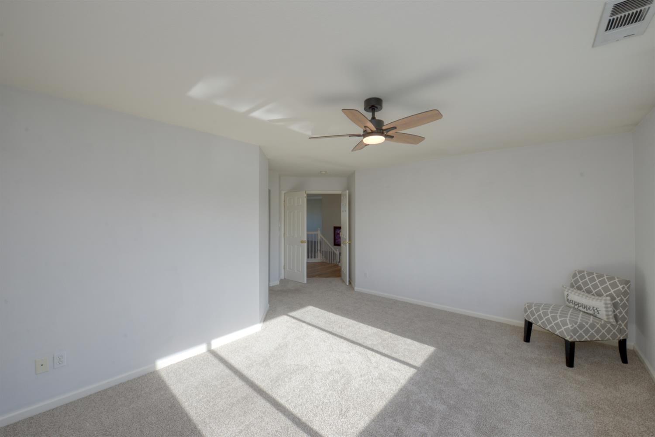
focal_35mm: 14
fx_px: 255
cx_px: 328
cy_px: 218
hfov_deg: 104.3
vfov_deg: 81.2
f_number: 10
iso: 400
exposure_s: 1/100
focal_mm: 14
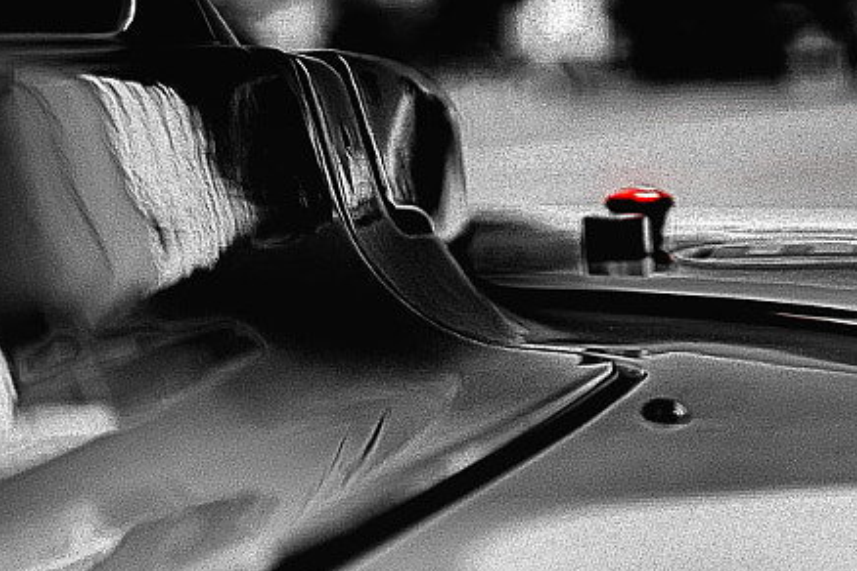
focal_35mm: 128
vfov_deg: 10.7
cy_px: 156
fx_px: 3047
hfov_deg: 16.0
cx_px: 550
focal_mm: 35
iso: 100
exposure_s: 1/3200
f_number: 1.6
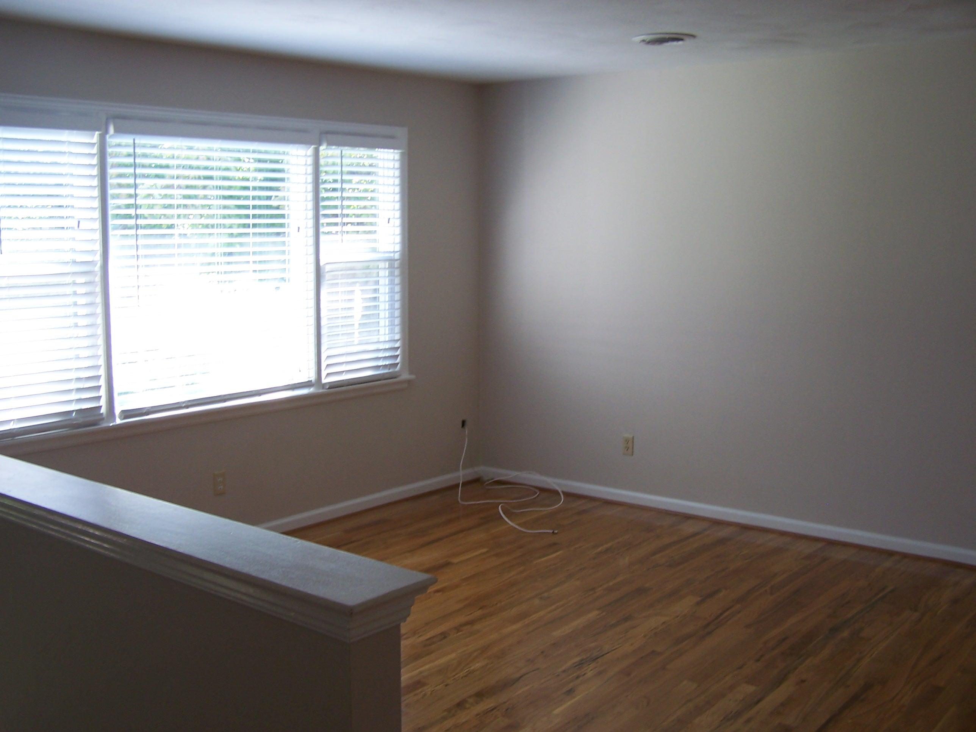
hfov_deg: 49.0
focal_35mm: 38
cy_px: 366
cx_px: 488
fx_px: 1071
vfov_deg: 37.7
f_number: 2.8
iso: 80
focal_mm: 6.3
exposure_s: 1/40
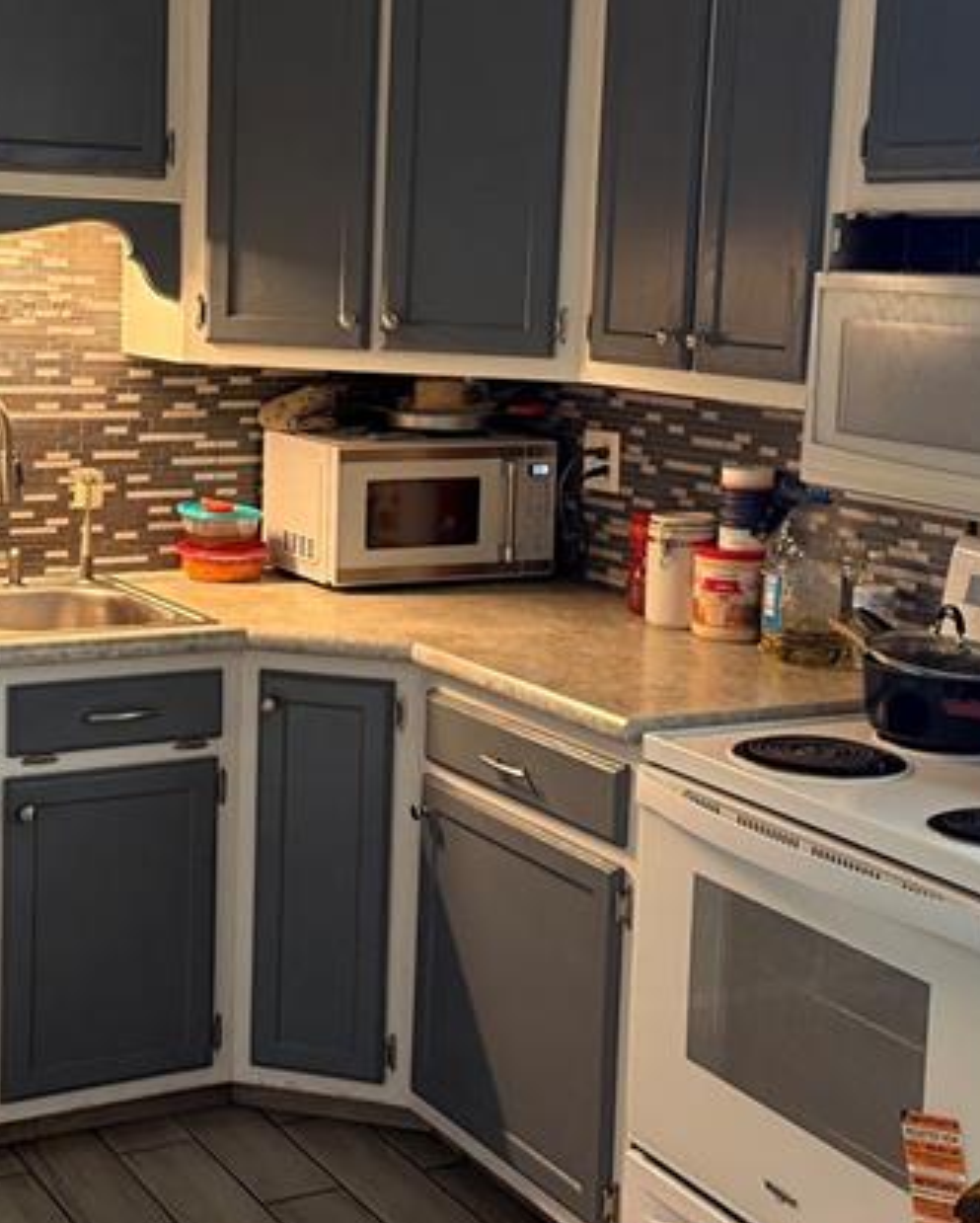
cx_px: 355
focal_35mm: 58
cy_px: 511
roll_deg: -1.6
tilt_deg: -7.3
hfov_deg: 26.2
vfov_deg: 32.4
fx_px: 2100
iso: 400
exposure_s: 1/60
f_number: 1.78
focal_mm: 6.76
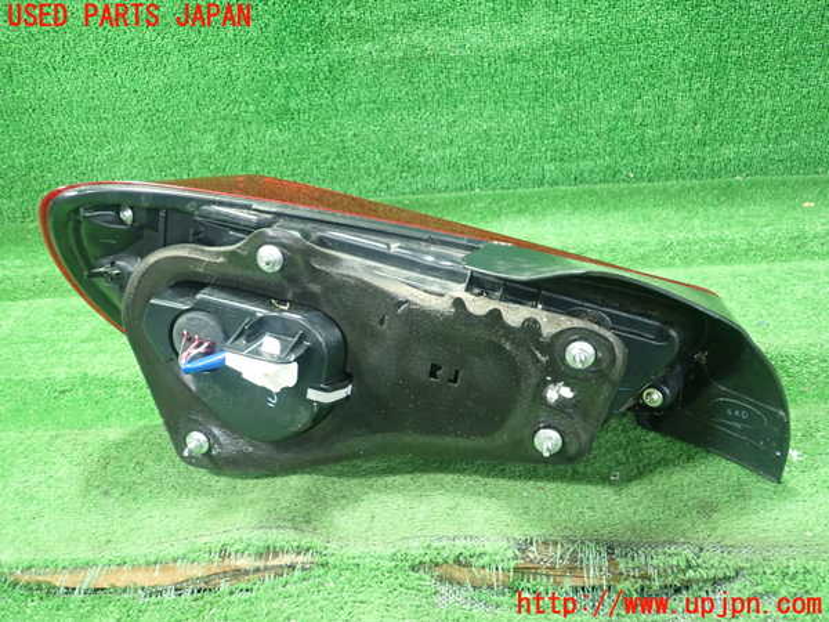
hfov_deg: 60.0
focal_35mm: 30
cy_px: 311
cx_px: 414
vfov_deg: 46.8
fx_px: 718
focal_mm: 5.5
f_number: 2.3
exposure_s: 1/60
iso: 800
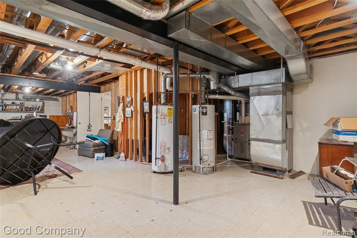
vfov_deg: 67.3
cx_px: 178
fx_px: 178
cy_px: 119
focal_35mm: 18
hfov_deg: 90.0
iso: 400
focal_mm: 12
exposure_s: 1/2.5
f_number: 8
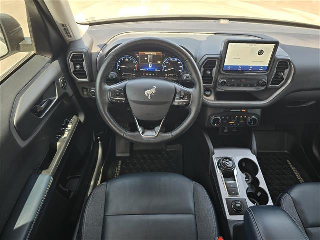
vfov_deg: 58.9
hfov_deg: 73.9
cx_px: 160
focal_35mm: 23
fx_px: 213
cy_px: 120
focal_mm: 6.3
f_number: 1.7
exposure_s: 1/182
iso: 80
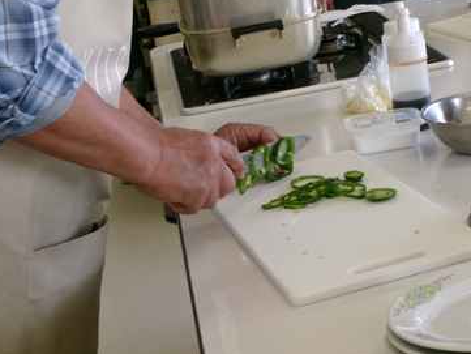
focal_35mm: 85
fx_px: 1157
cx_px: 243
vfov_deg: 17.4
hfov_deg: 23.0
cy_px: 187
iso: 210
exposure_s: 1/60
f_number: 5.2
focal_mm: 11.5
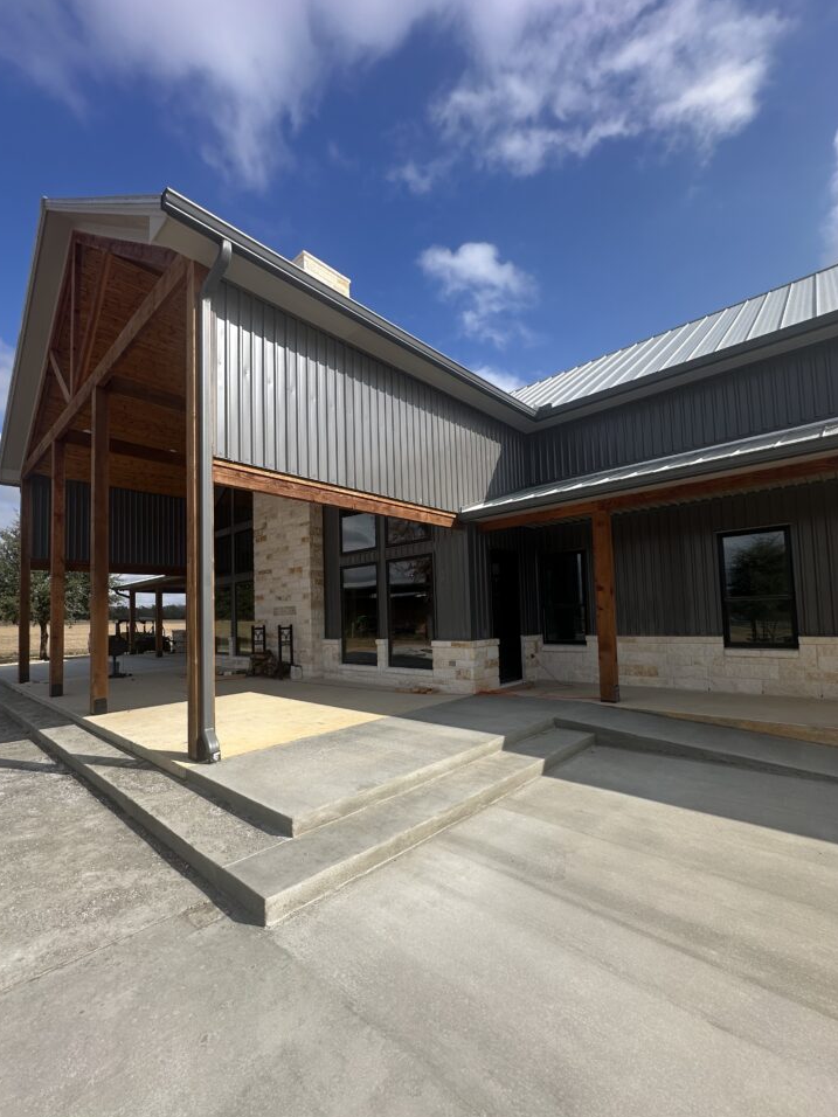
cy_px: 591
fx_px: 484
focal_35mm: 15
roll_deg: +2.5
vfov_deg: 98.1
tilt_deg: +6.6
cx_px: 395
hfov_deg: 81.7
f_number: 2.2
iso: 40
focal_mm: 2.22
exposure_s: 1/1855
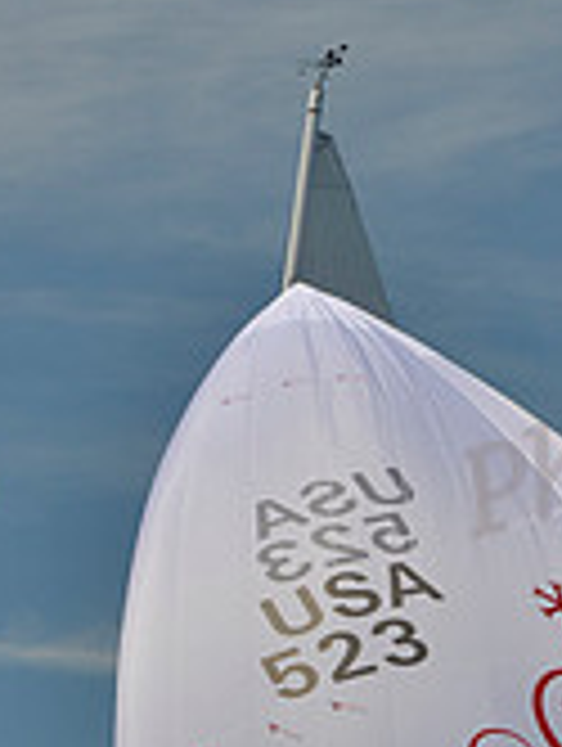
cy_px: 1134
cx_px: 232
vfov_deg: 8.2
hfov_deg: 6.3
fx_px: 5074
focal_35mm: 235
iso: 280
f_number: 11
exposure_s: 1/1600
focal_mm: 70
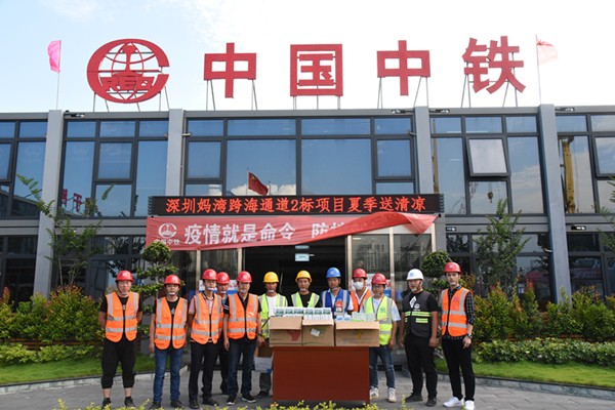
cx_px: 308
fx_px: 512
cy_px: 205
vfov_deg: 43.6
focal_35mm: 30
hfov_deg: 61.9
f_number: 10
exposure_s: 1/640
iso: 3200
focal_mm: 30
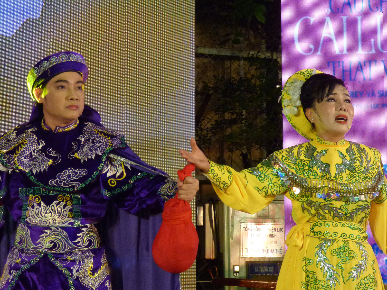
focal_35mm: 112
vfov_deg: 13.2
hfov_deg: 17.6
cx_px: 194
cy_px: 138
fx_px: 1252
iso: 1000
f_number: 4.7
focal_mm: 15.97
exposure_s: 1/80
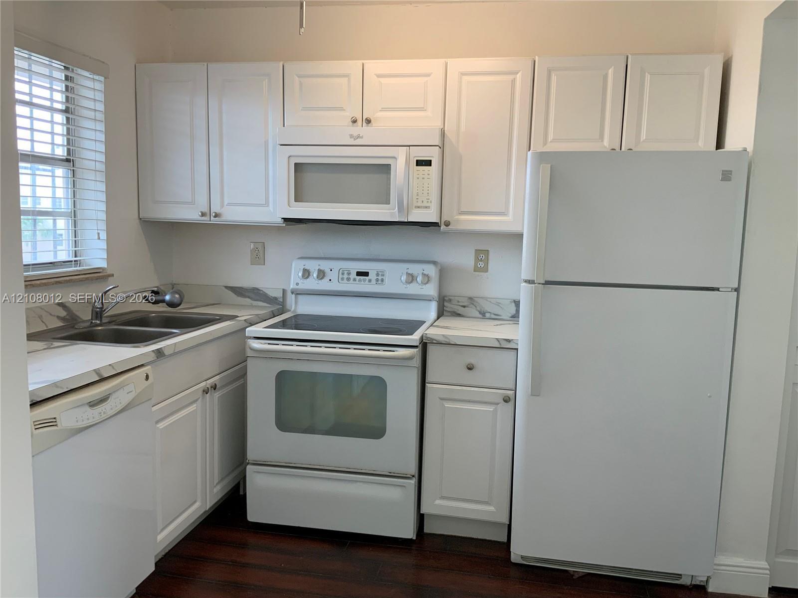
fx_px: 669
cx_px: 399
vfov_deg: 48.2
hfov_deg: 61.7
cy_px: 299
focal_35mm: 29
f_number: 1.8
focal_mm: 3
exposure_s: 1/60
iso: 40
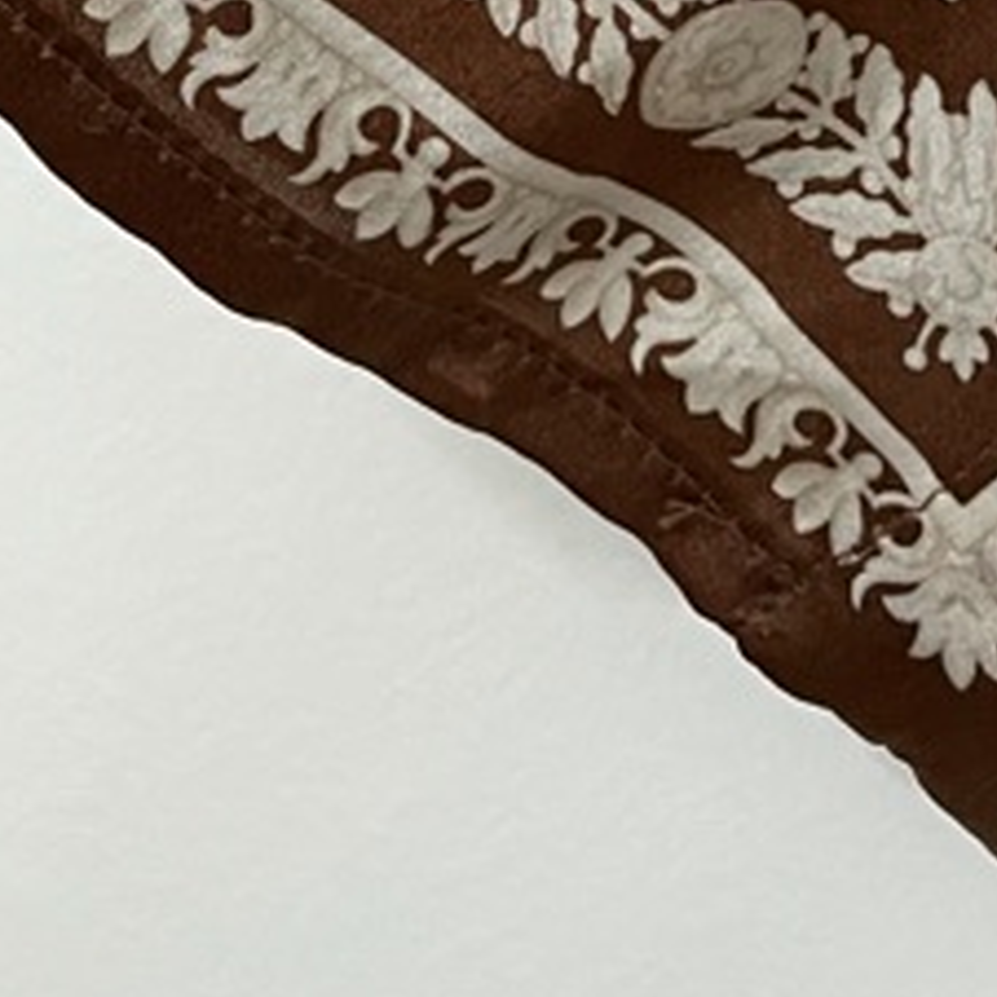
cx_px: 375
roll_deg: -36.4
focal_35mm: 104
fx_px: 3389
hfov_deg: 16.7
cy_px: -1240
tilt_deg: -9.6
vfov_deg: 13.3
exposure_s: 1/62
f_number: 1.6
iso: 125
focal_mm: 4.2
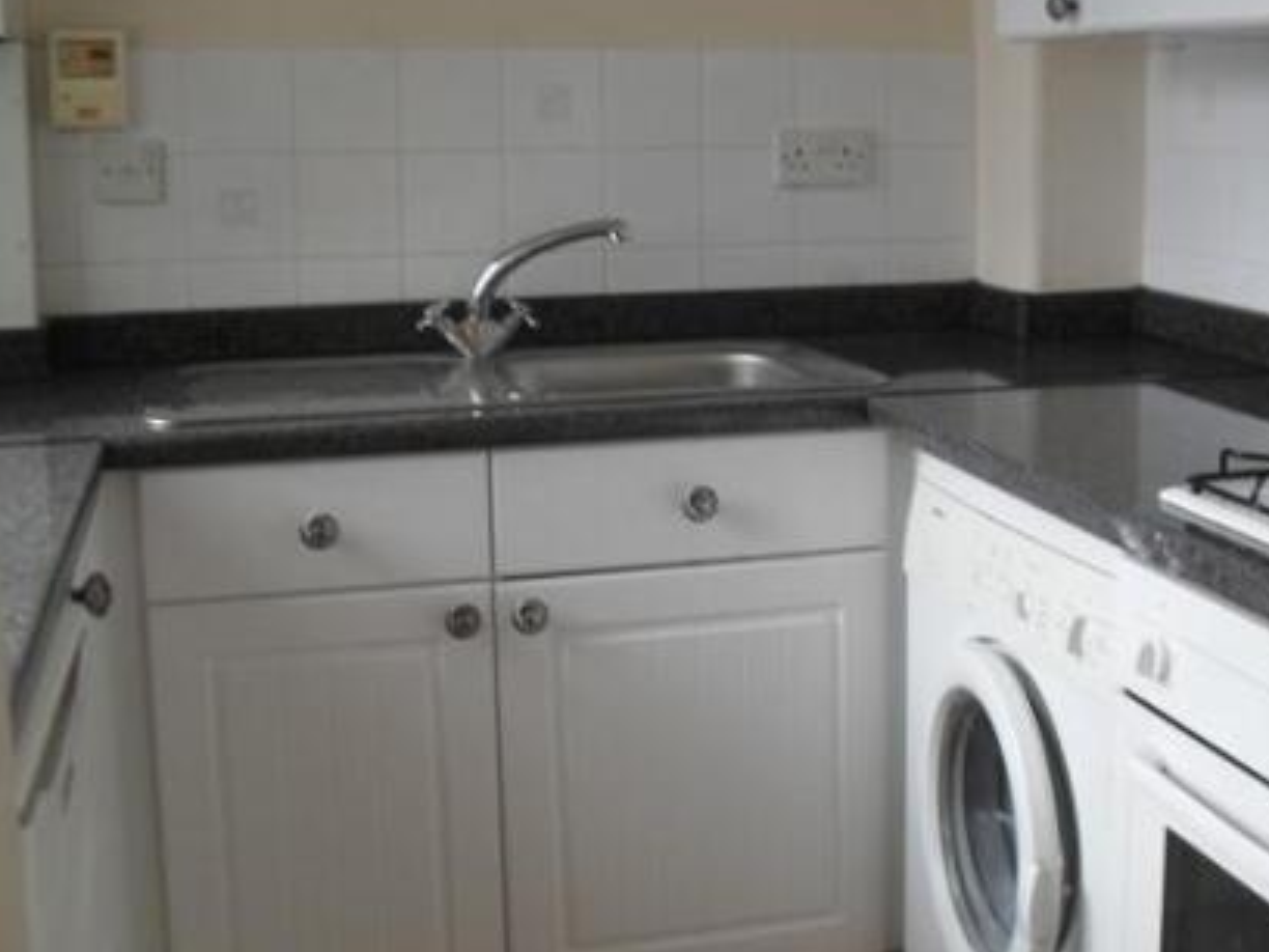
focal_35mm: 50
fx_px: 1833
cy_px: 341
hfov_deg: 37.7
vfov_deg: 29.0
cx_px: 854
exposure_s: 1/90
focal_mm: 6.2
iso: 100
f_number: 2.8
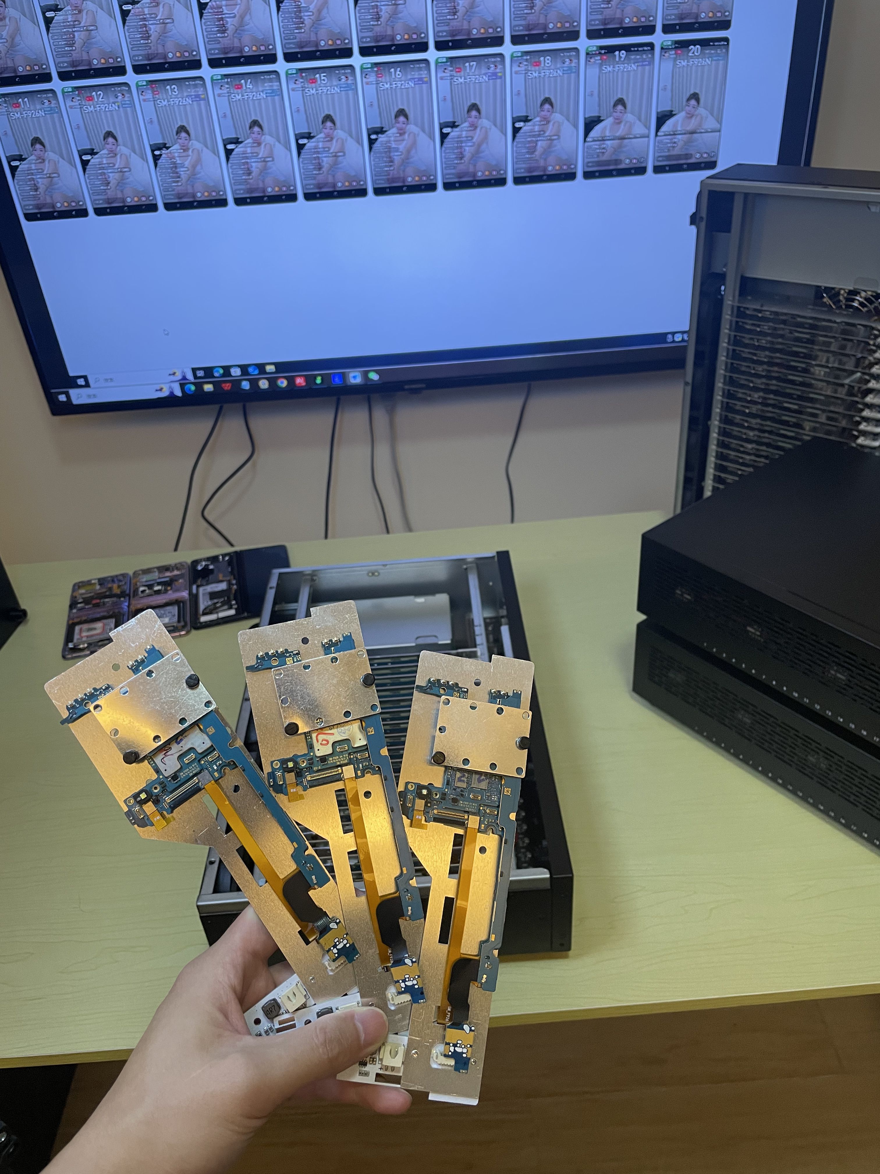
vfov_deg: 67.3
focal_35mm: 26
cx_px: 440
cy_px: 587
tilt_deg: -33.7
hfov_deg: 53.1
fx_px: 881
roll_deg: +5.8
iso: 125
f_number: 1.6
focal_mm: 4.2
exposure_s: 1/98
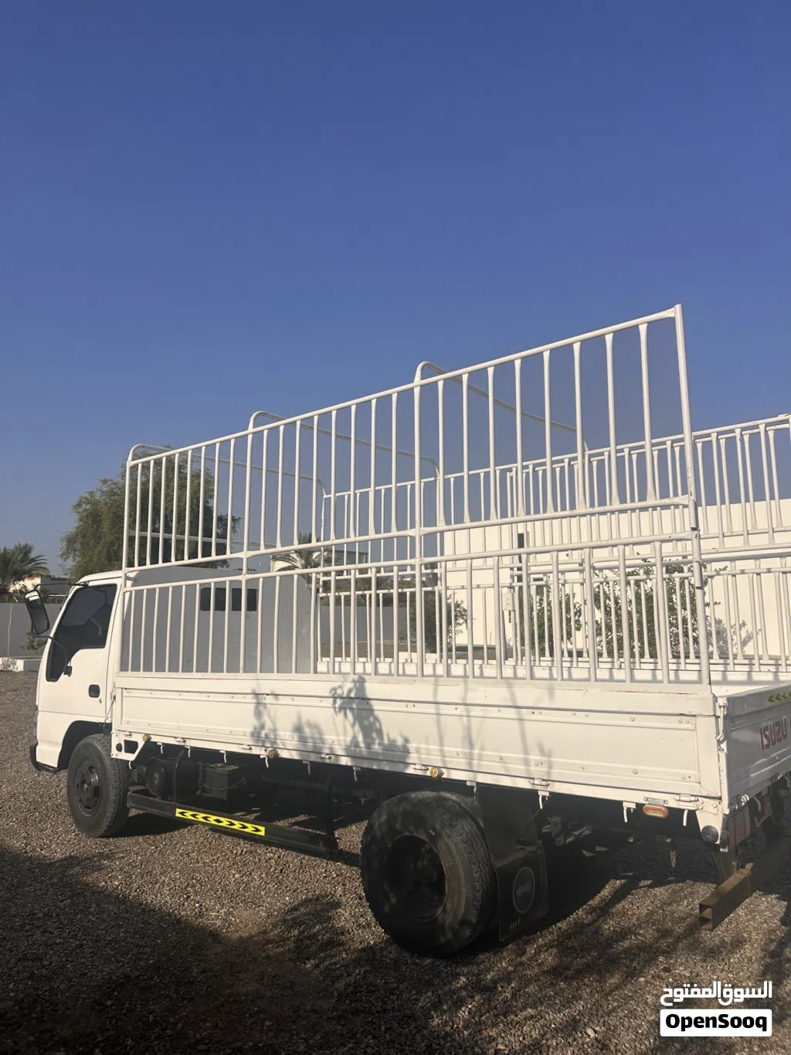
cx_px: 396
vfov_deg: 71.6
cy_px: 528
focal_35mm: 24
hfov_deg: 56.8
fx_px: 731
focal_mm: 6.86
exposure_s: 1/18519
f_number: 1.78
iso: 100
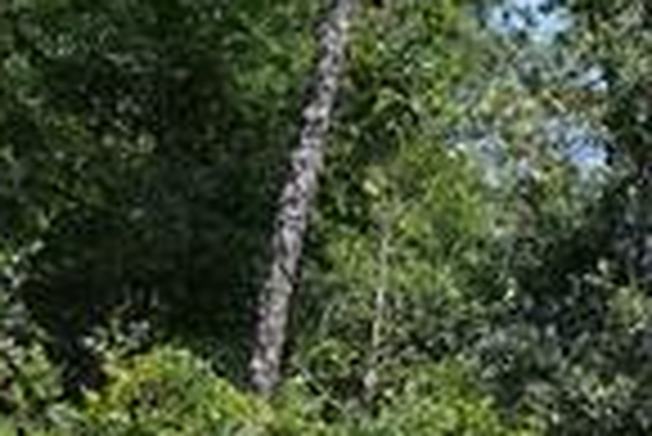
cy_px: 400
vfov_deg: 8.1
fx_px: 3064
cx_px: 1093
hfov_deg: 11.4
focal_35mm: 169
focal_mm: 8.8
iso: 125
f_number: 5.6
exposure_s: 1/320
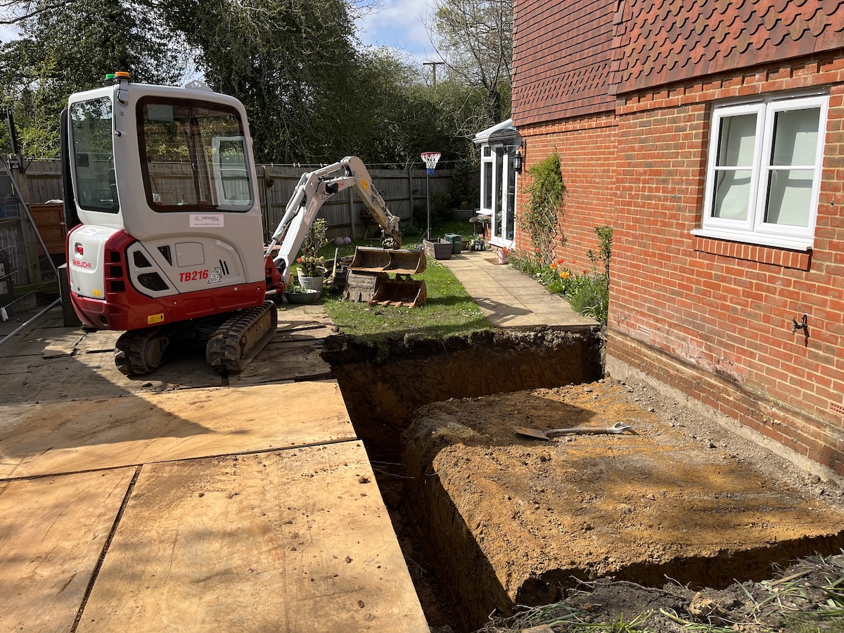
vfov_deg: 53.1
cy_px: 316
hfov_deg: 67.3
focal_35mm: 26
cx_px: 422
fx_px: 634
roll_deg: +0.7
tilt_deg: -12.7
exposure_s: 1/2899
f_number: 1.6
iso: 50
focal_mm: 5.1
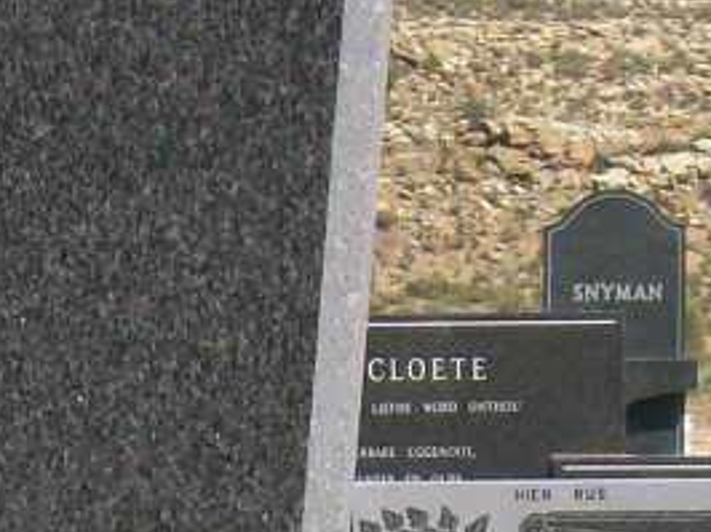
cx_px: -37
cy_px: 1029
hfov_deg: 7.8
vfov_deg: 5.7
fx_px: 5192
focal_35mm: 253
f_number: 6
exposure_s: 1/361
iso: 80
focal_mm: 9.4
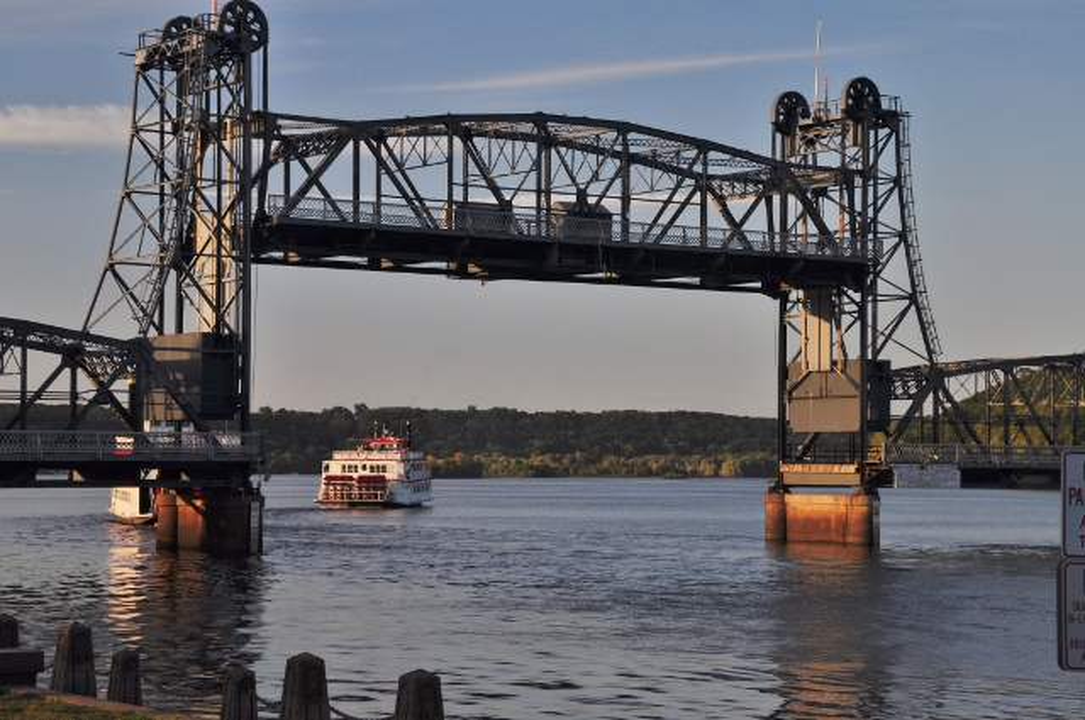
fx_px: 2348
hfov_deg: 26.0
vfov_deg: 17.4
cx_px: 542
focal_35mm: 78
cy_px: 360
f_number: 16
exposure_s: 1/90
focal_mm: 52
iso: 200
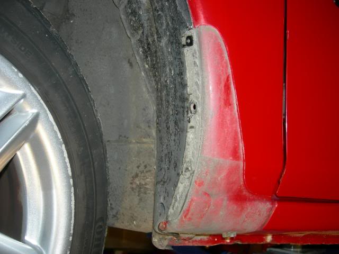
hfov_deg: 51.4
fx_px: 353
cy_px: 127
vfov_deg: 39.7
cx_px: 170
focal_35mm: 36
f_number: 2.7
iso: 64
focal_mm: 7.5
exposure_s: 1/60.1
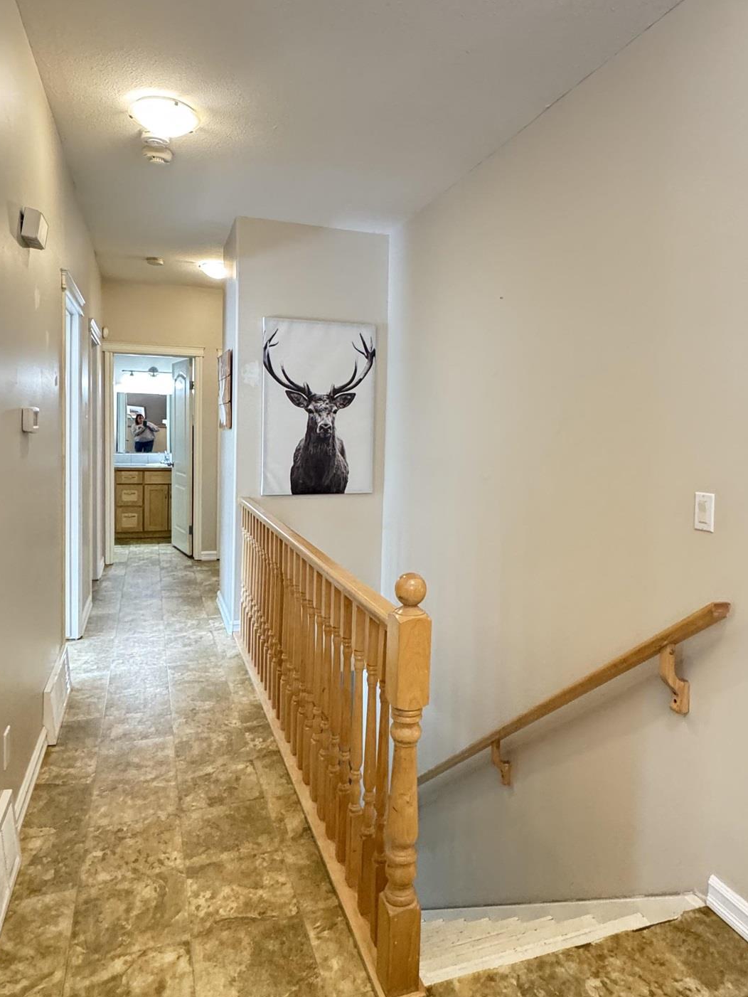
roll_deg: -0.8
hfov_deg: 58.9
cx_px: 380
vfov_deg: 73.8
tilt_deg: -3.9
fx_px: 662
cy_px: 466
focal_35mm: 23
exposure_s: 1/60
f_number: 2.2
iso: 640
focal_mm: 2.22
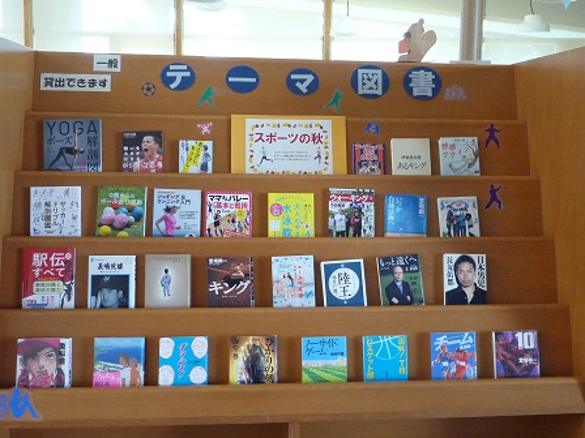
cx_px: 292
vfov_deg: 37.7
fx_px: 642
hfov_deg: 49.0
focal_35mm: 38
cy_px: 219
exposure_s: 1/30
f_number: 2.8
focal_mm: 4.4
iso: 250
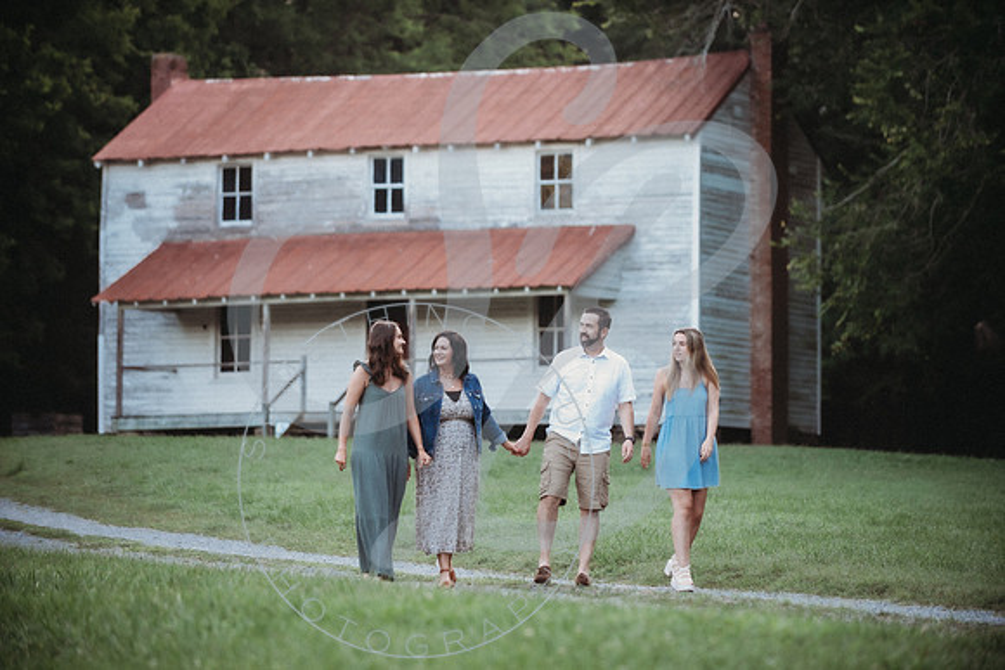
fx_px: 4263
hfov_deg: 13.4
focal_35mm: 153
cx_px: 507
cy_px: 335
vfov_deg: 9.0
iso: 800
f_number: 2.8
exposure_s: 1/250
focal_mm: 150
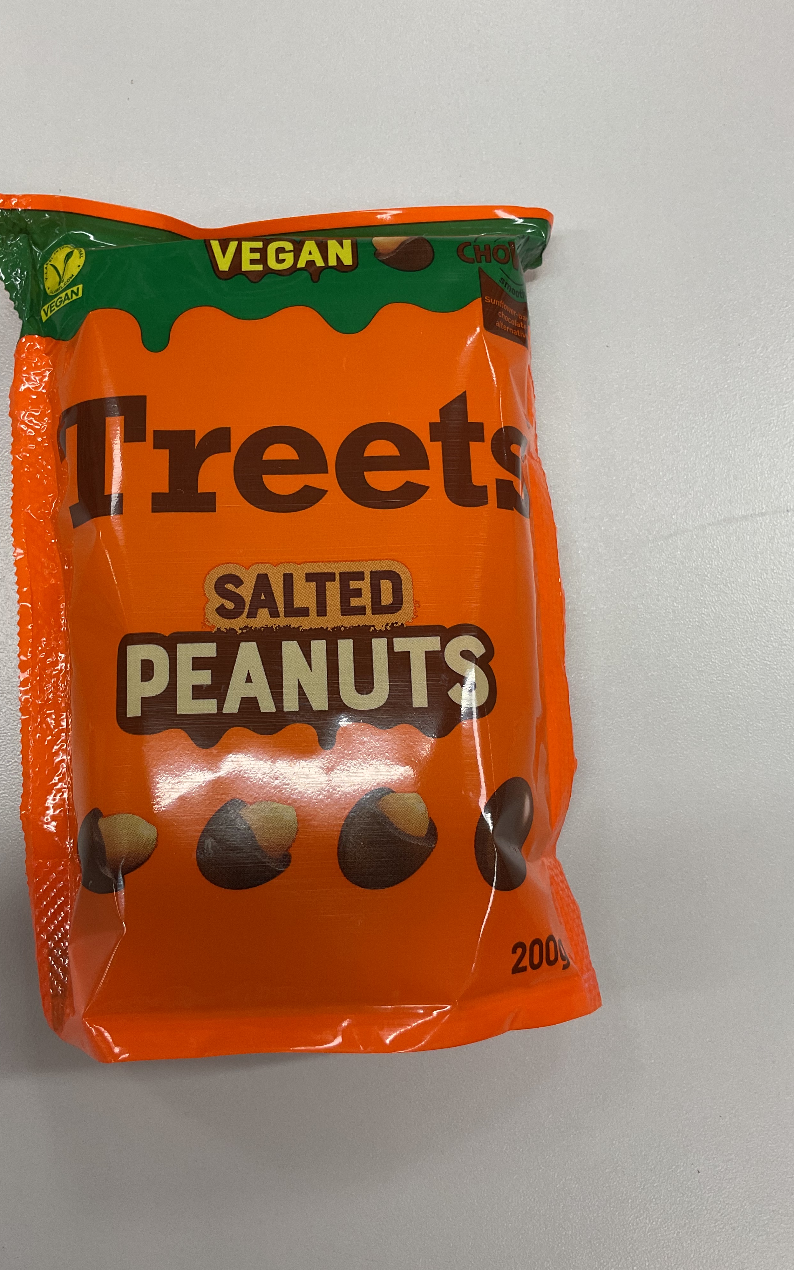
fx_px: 1073
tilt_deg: -84.4
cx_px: 344
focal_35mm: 31
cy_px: 635
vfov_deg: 61.2
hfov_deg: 40.5
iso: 50
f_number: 1.8
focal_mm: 3
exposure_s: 1/100
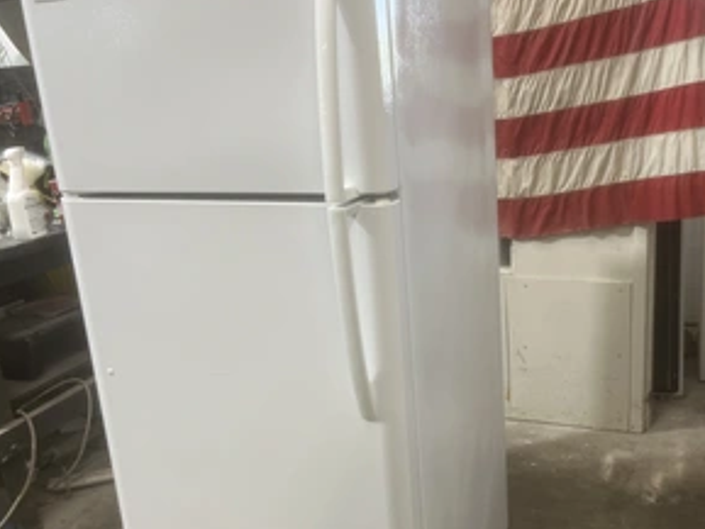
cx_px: 434
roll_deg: +4.1
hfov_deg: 50.9
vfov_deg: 39.7
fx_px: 733
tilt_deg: -14.9
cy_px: 278
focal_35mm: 36
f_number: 1.6
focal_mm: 5.1
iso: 80
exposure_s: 1/60
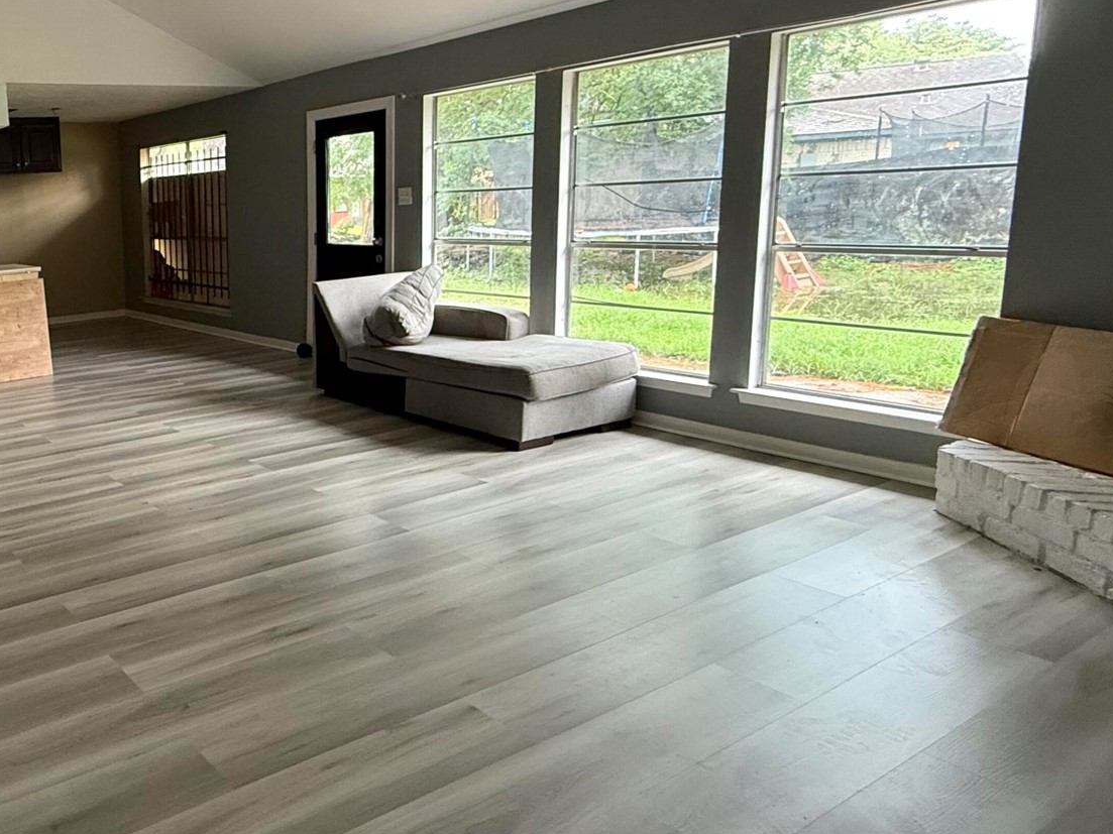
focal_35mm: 26
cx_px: 93
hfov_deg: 57.0
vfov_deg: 52.6
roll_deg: +2.9
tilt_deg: -6.5
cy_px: 320
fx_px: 836
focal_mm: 2.22
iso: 320
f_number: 2.2
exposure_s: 1/65
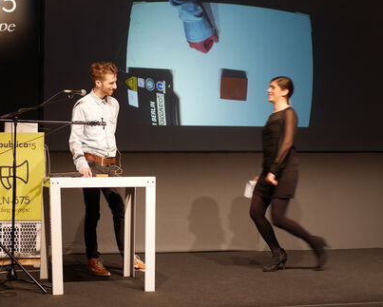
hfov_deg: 30.2
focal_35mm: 62
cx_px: 126
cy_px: 96
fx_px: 703
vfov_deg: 24.5
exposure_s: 1/60
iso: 200
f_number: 1.7
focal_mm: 20
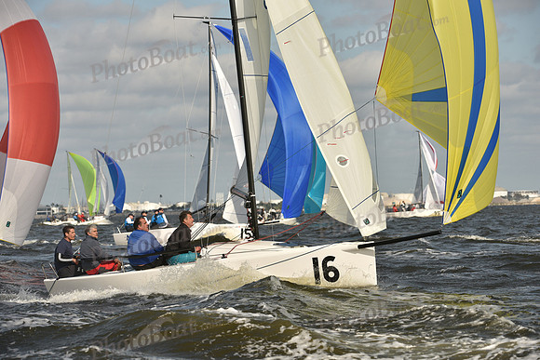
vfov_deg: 6.9
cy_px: 180
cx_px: 270
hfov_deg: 10.3
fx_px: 3001
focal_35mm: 200
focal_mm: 200
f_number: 8
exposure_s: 1/1250
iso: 250
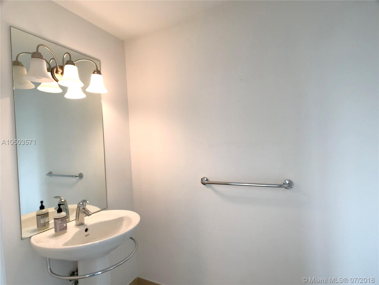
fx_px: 307
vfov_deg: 49.7
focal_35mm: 28
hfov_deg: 63.4
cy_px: 142
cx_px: 190
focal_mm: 3.99
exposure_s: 1/60
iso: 20
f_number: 1.8
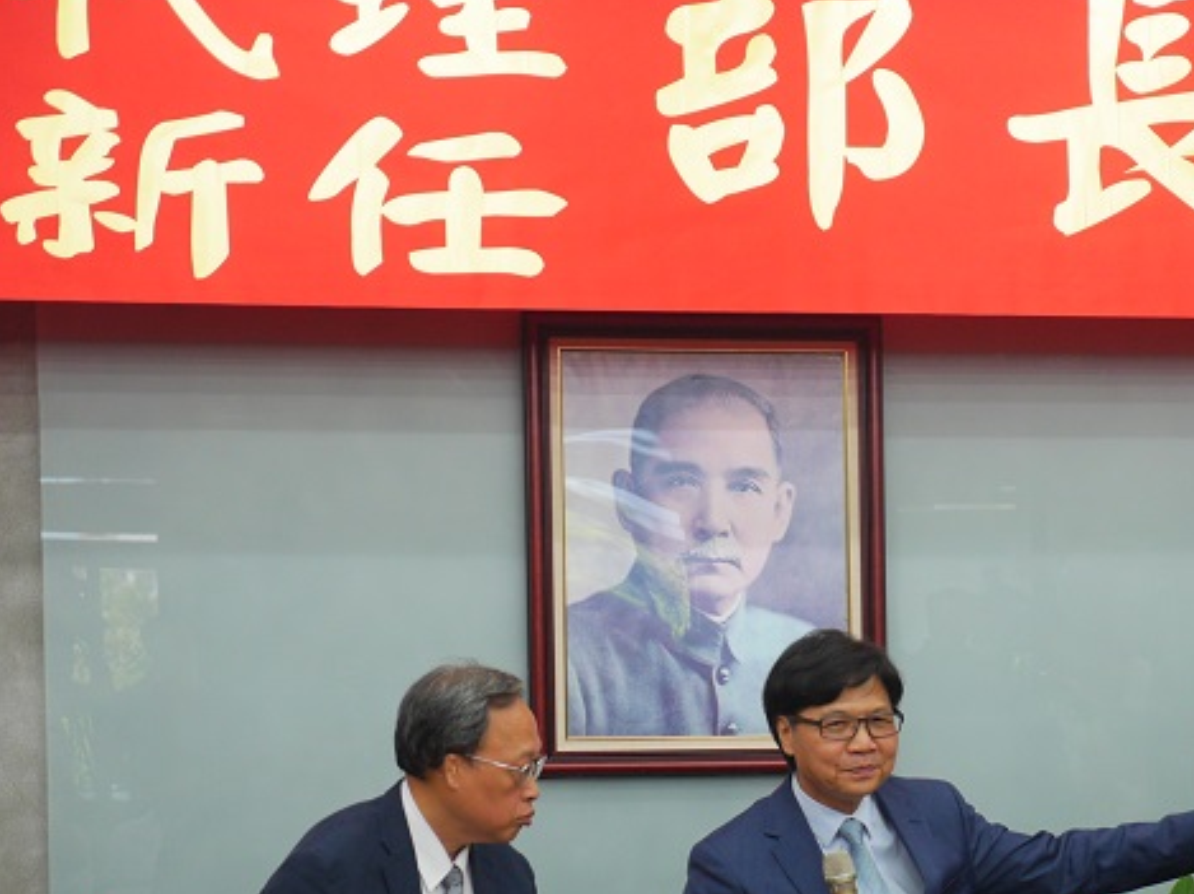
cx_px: 998
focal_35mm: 127
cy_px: 753
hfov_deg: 15.4
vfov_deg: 11.6
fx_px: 4377
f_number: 2.8
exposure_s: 1/160
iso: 640
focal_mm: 35
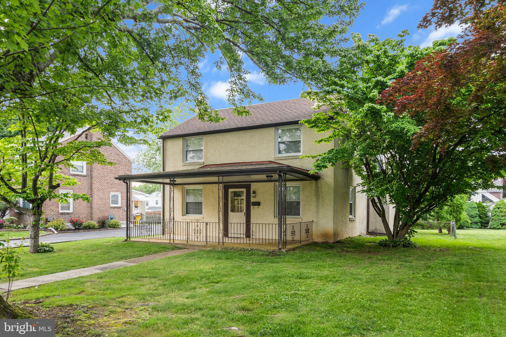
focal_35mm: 24
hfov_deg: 73.7
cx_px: 253
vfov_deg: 53.1
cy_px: 168
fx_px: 337
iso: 250
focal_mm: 16
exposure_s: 1/20
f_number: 9
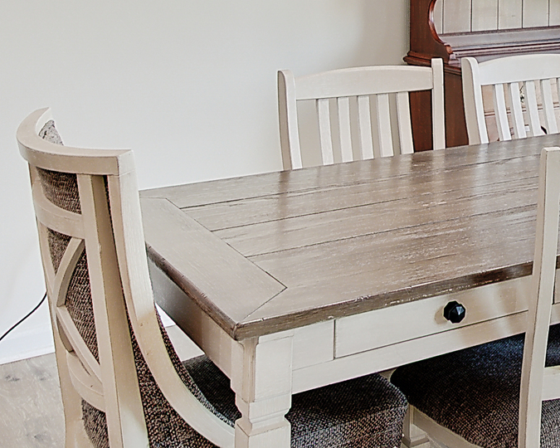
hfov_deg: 26.2
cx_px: 684
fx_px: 1061
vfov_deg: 22.2
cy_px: -75
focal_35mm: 64
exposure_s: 1/13
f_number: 9
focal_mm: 10
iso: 100
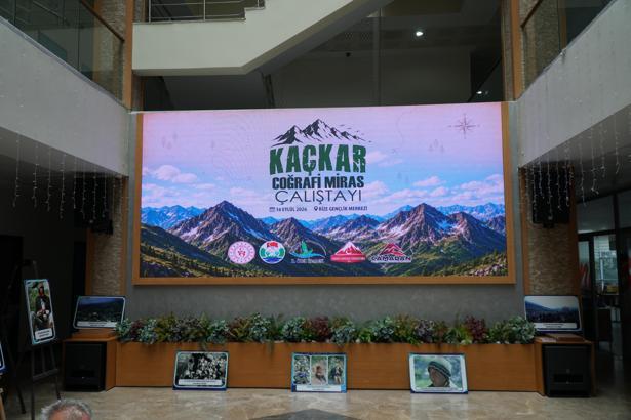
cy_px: 210
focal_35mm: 28
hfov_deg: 64.6
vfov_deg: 45.7
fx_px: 500
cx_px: 316
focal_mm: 19
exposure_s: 1/160
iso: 200
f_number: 4
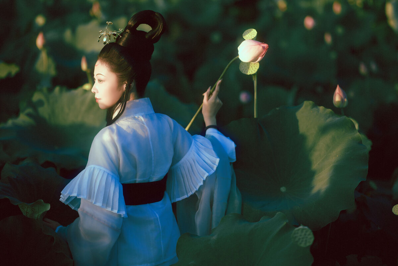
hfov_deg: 23.9
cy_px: 133
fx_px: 940
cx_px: 199
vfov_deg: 16.1
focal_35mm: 85
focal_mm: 85
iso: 100
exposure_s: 1/1000
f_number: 1.8
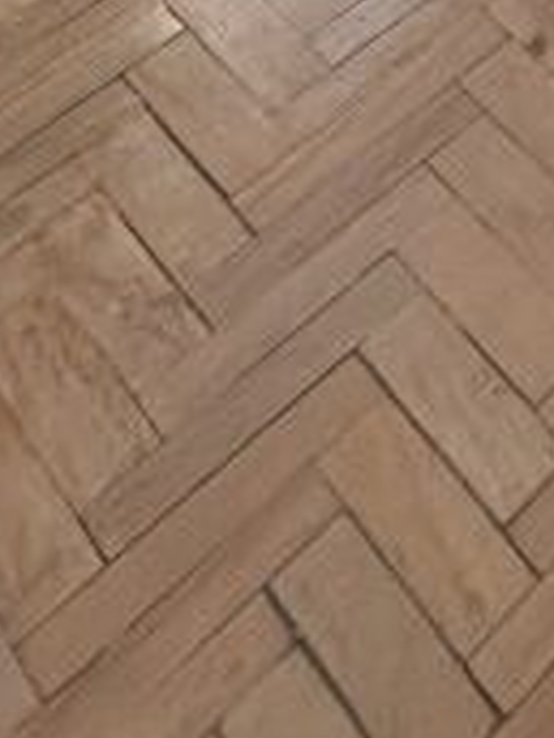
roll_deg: -0.4
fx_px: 1664
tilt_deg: -12.2
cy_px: -1214
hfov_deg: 12.9
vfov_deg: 13.4
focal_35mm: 78
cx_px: 1430
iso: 80
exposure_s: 1/99
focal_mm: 2.22
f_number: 2.2
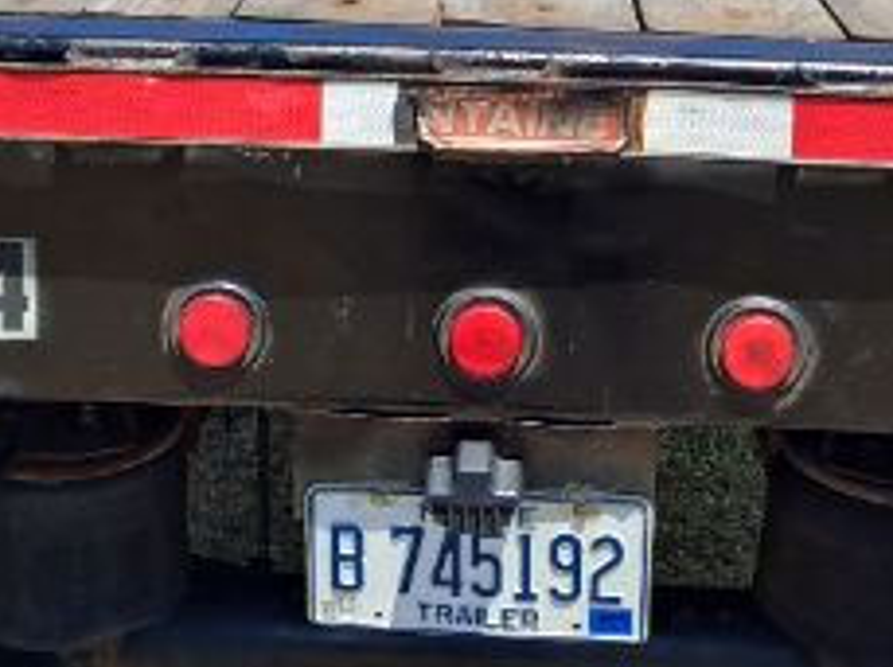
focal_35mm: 70
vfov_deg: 19.3
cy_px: -207
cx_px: 491
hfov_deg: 27.8
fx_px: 1803
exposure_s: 1/843
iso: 32
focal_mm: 4.6
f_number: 2
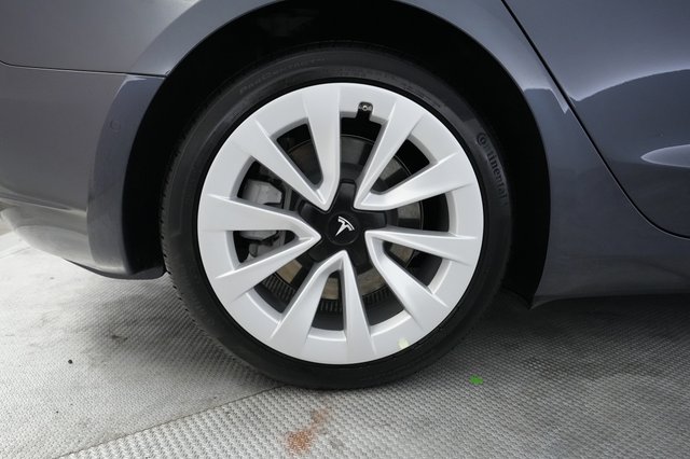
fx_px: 479
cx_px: 345
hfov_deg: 71.5
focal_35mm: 25
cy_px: 230
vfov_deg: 51.2
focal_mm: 25
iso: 6400
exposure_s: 1/160
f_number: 4
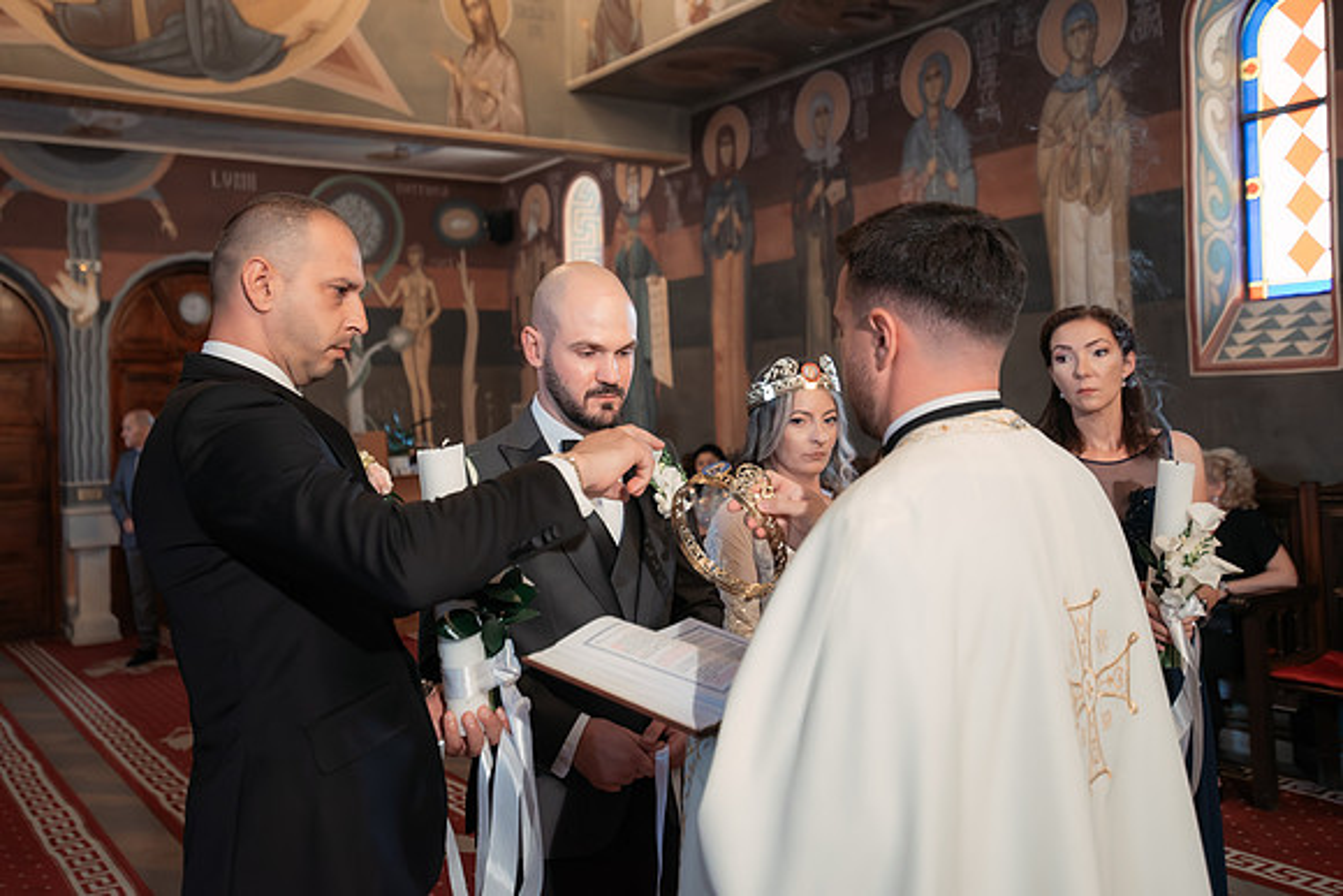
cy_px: 397
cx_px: 595
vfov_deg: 39.5
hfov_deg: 56.5
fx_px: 1246
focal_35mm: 33
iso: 7200
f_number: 2.8
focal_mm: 30
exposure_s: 1/200
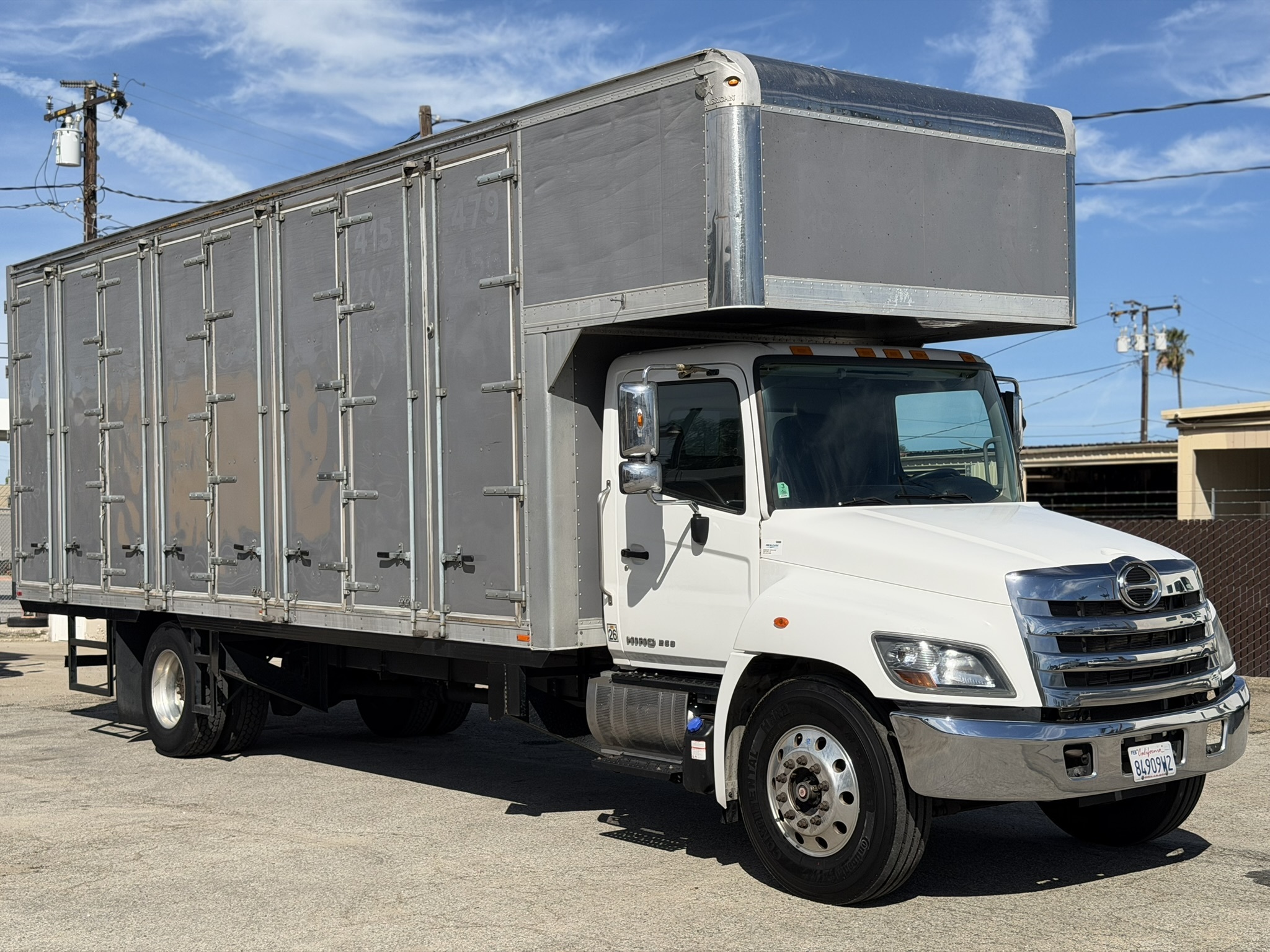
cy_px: 476
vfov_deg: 30.3
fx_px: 1761
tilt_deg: +1.8
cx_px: 635
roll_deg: -0.4
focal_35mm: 48
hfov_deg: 39.7
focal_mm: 6.76
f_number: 1.78
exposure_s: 1/13333
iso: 64
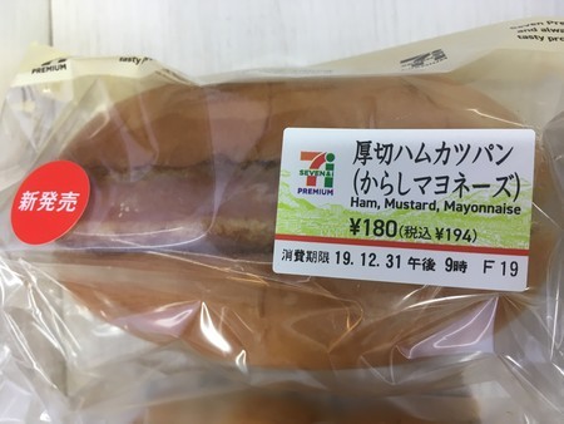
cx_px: 282
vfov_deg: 48.3
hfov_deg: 61.6
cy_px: 212
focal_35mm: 29
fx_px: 473
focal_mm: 4.15
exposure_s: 1/30
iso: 50
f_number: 2.2
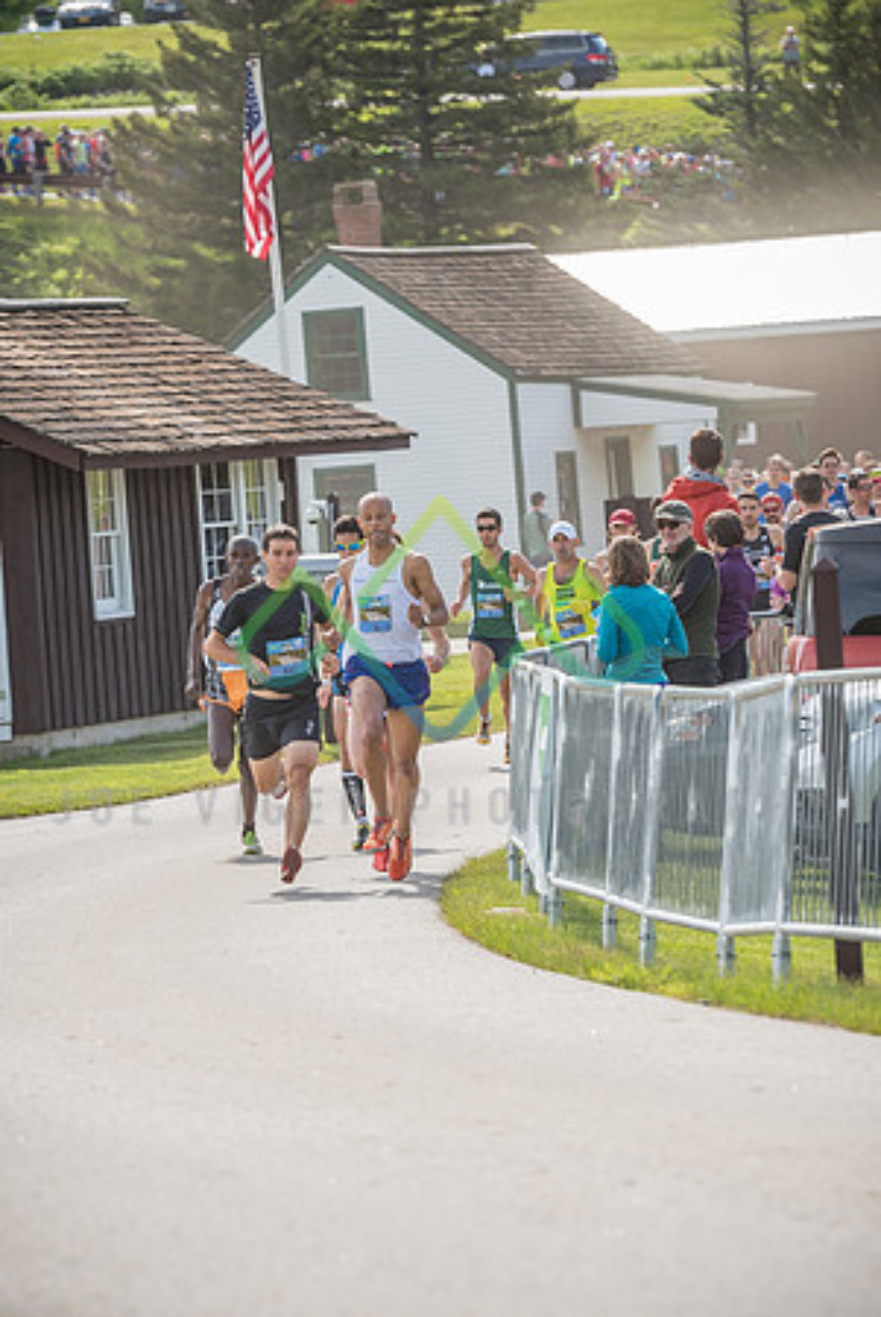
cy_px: 682
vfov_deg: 7.4
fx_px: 10153
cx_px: 271
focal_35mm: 277
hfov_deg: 5.0
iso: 200
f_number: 5.6
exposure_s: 1/1000
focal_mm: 175
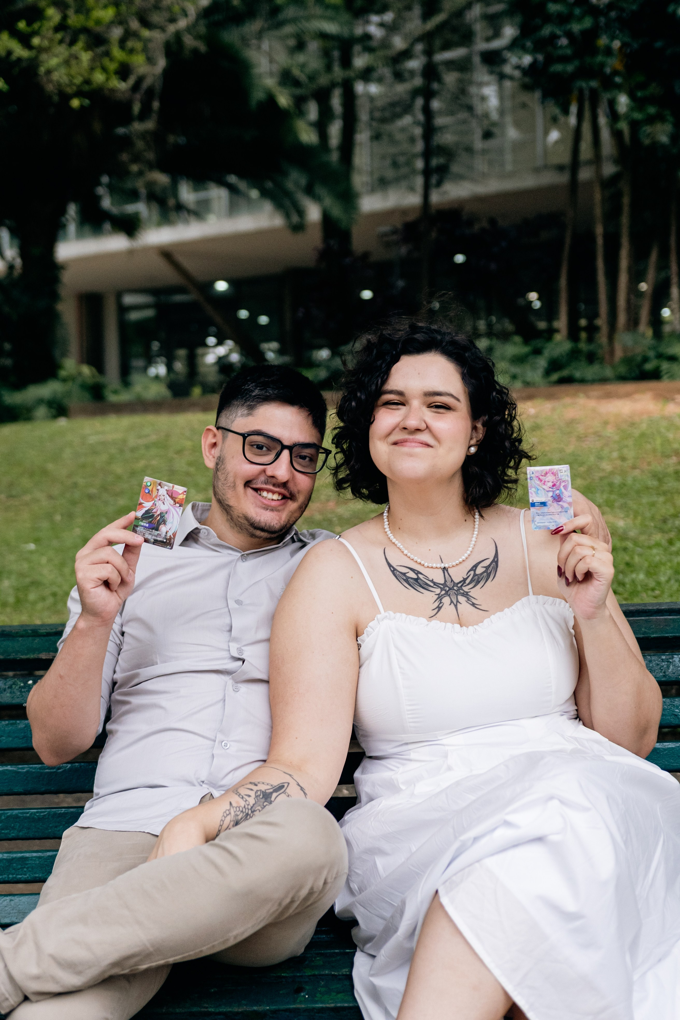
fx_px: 1473
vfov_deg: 38.2
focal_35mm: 52
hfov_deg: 26.0
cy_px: 510
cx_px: 340
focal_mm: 35
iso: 800
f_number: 2.8
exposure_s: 1/250
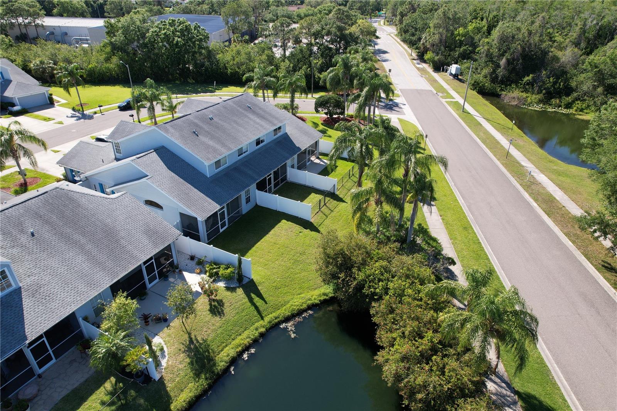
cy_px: 206
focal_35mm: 22
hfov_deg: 78.6
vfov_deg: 57.2
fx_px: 377
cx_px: 308
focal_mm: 8.38
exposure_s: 1/1000
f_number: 2.8
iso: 110
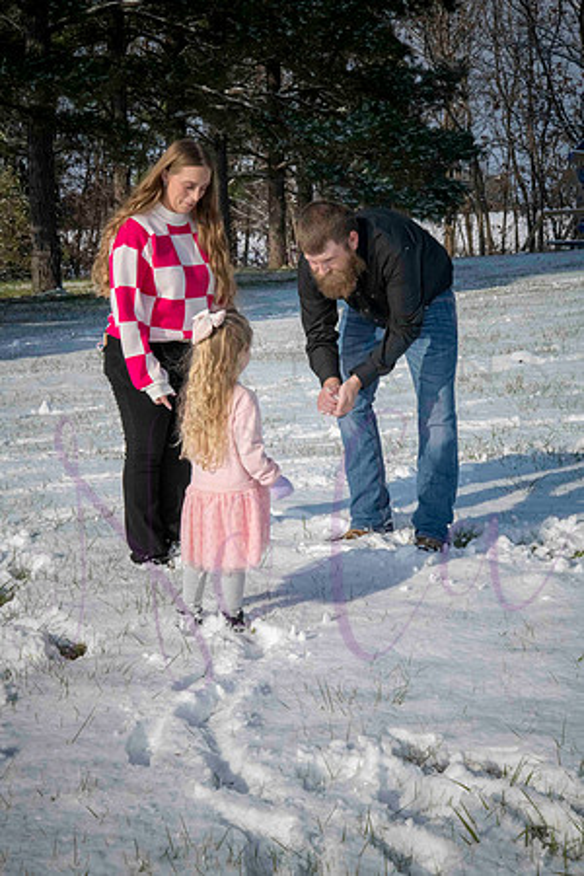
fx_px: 1703
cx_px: 292
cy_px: 438
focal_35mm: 70
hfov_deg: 19.5
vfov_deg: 28.8
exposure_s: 1/800
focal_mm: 70
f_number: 25
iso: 800
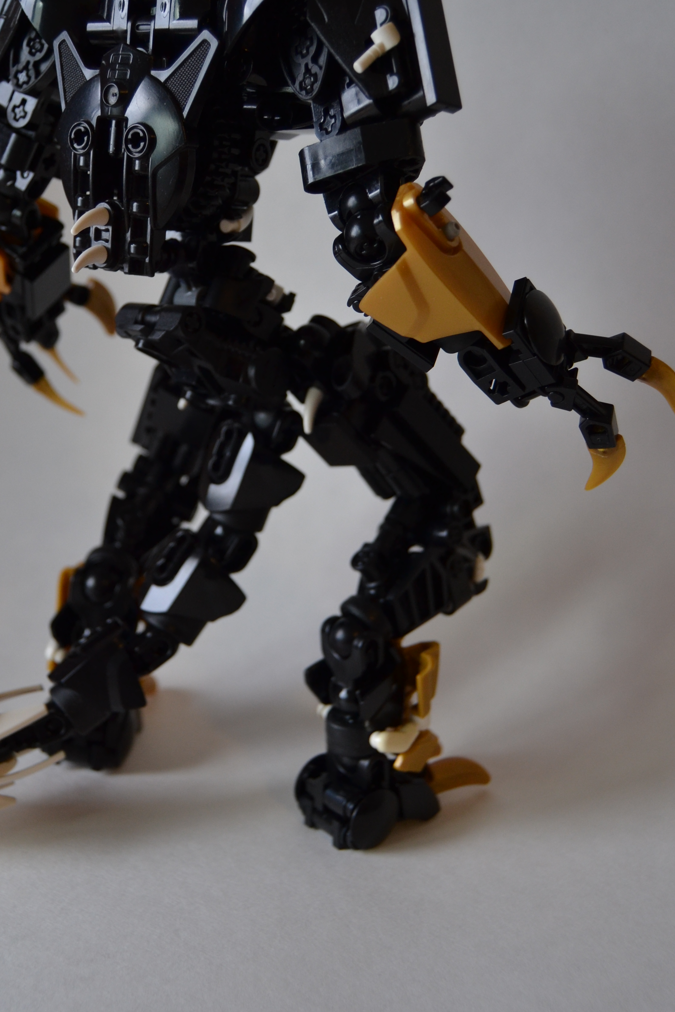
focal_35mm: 48
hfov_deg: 28.2
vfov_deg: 41.3
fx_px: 1341
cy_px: 472
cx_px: 261
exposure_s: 1/60
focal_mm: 23
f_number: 3.8
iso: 400
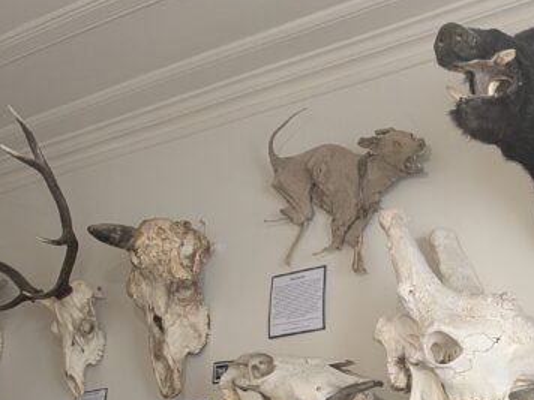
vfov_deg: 19.9
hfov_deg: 24.5
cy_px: 393
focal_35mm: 72
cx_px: 636
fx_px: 1111
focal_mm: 5.43
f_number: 1.89
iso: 103
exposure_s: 1/100
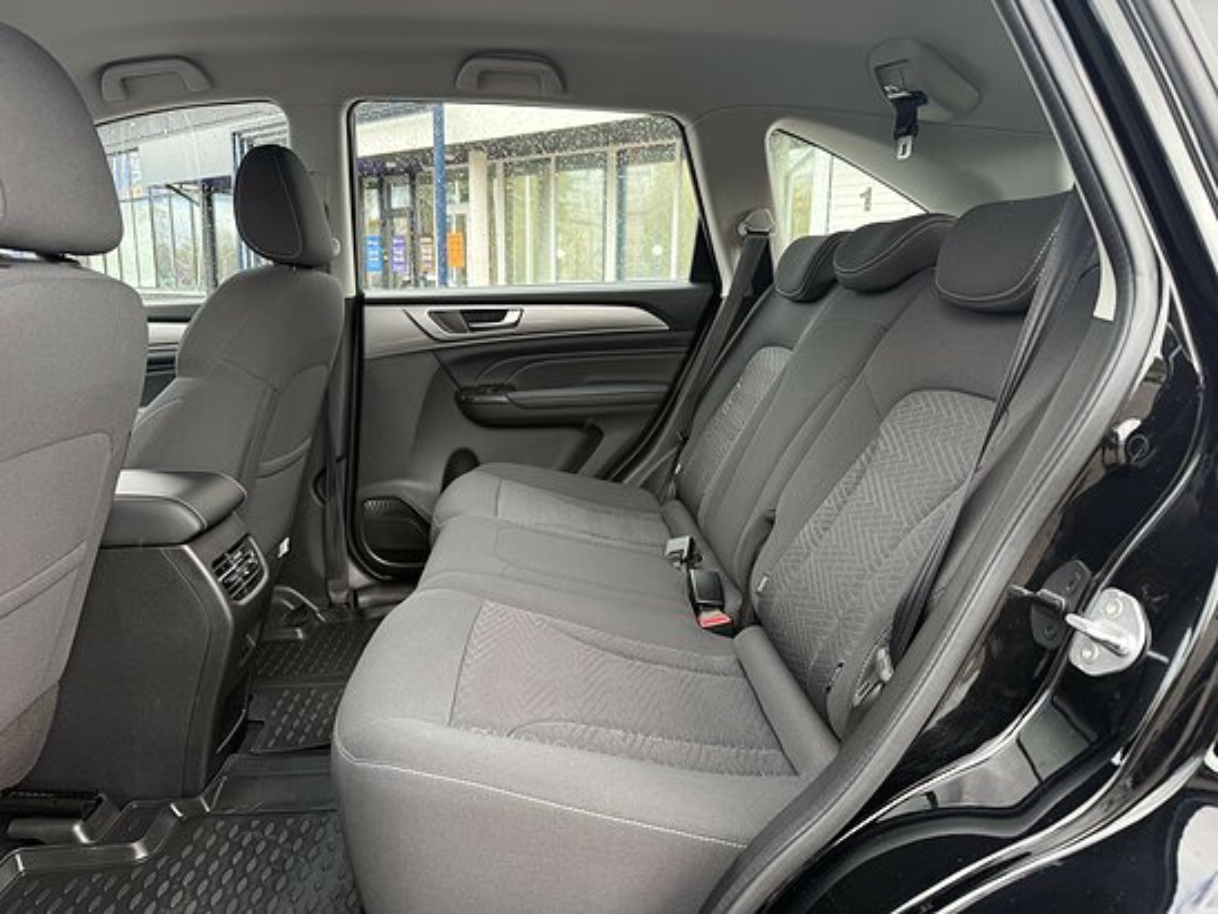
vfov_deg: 56.8
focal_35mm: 24
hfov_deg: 71.6
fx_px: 844
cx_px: 609
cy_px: 457
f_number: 1.78
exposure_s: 1/241
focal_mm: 6.76
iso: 100
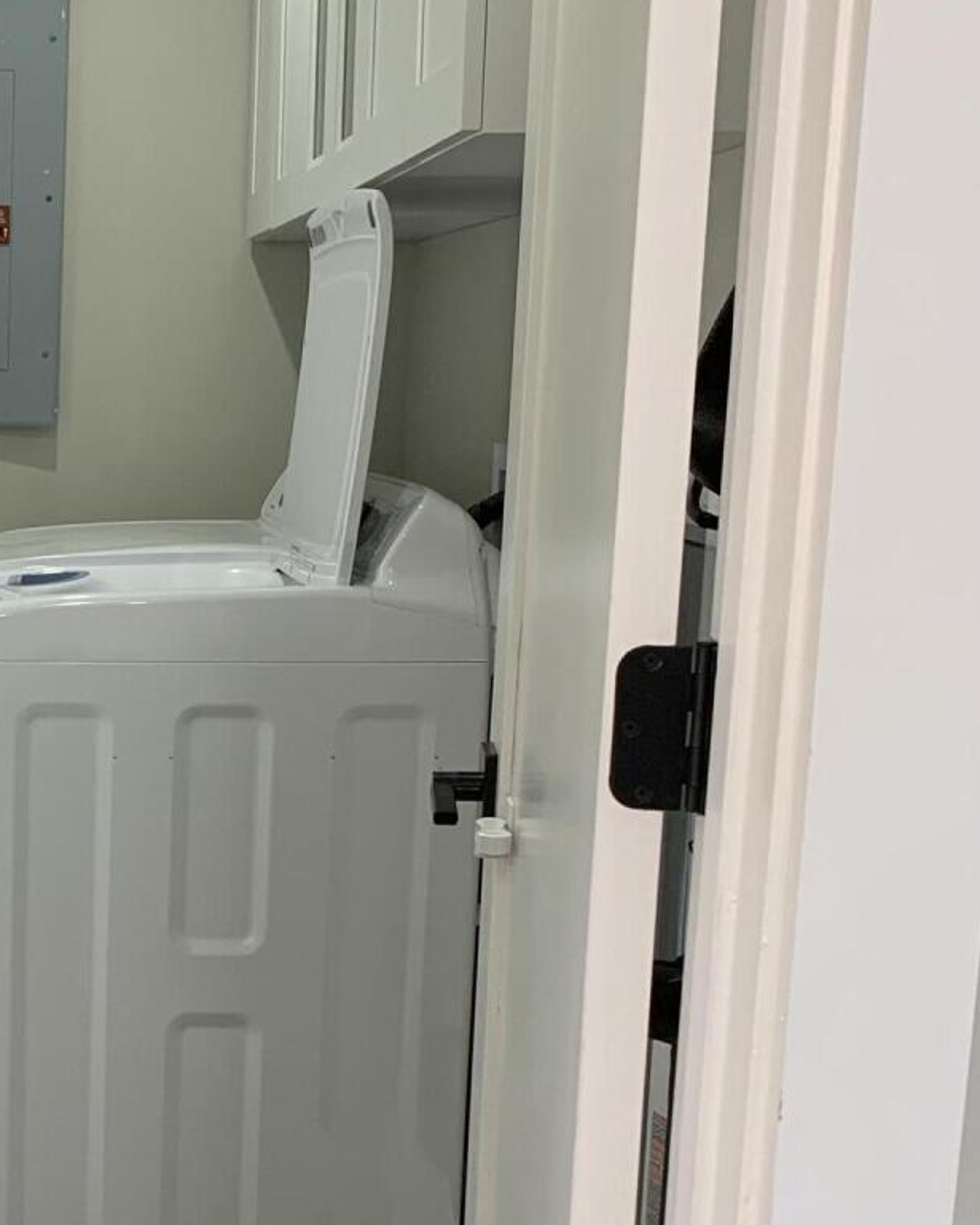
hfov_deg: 22.0
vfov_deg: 28.3
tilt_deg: -11.9
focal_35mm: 66
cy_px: 935
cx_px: -76
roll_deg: -0.3
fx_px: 2393
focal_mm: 4.25
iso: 80
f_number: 1.8
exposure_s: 1/60
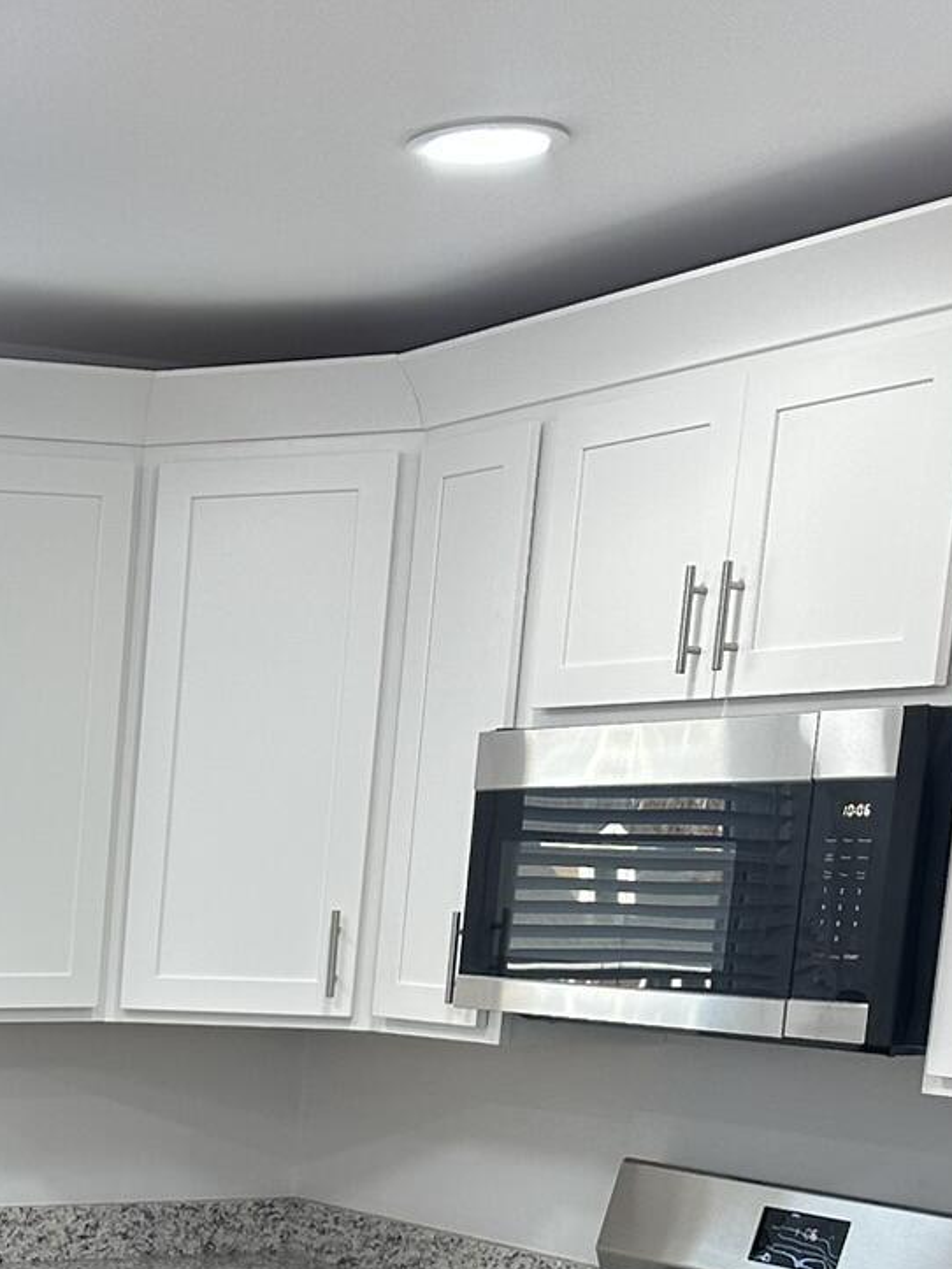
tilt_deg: -11.1
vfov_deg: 26.7
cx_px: -457
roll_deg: -0.9
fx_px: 2494
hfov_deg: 19.1
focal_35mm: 68
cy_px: 1334
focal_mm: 6.86
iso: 80
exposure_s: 1/170
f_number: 1.78
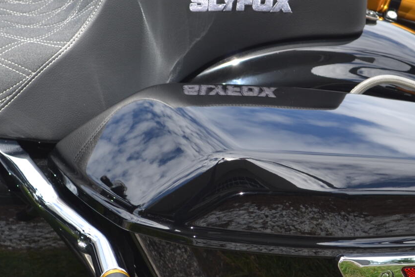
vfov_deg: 8.7
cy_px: 253
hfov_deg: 13.1
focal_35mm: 157
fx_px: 1809
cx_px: 270
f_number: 5.6
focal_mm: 44
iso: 100
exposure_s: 1/200
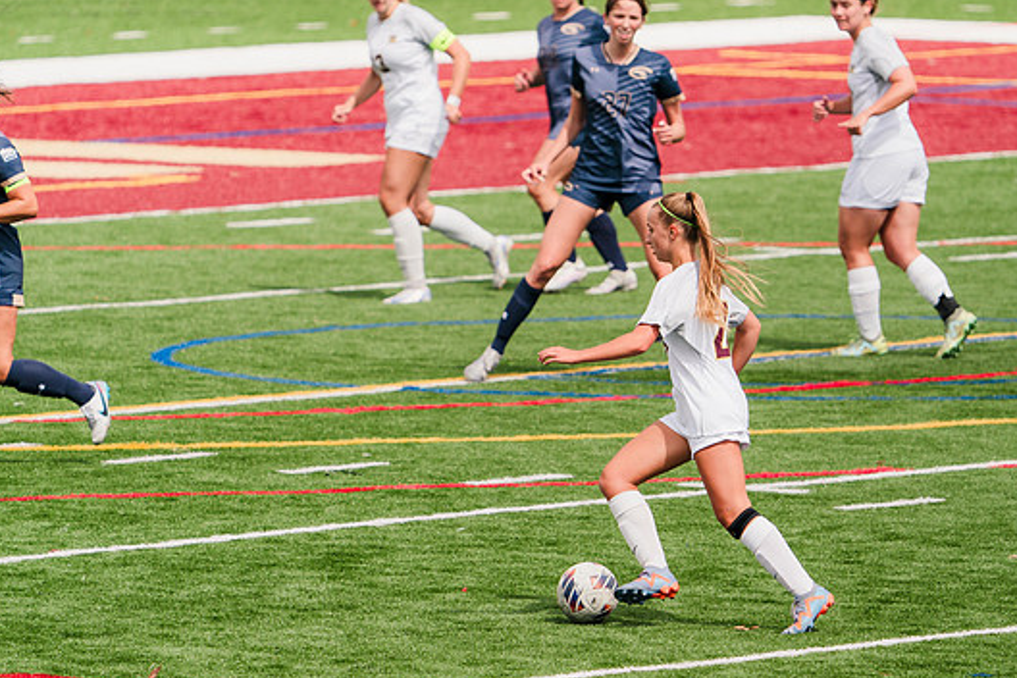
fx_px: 14576
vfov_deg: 2.7
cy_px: 338
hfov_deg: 4.0
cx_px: 629
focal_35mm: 516
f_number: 6.3
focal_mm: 411
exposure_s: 1/1600
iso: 320
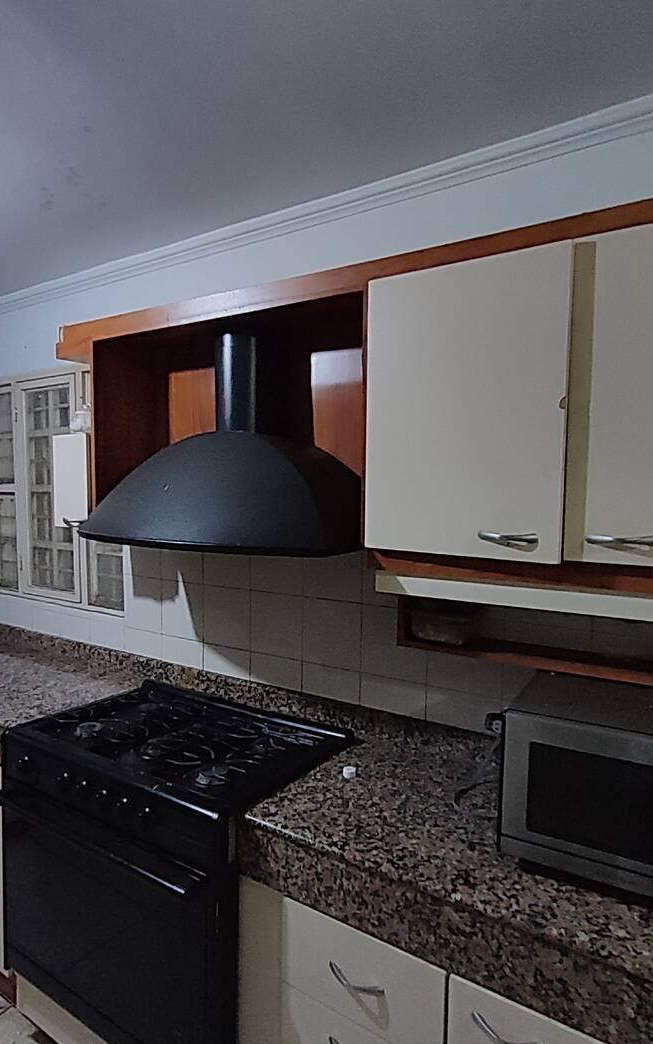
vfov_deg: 88.0
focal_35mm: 19
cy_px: 524
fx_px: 541
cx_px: 262
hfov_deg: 61.7
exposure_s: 1/33
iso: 226
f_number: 2.2
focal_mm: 1.66
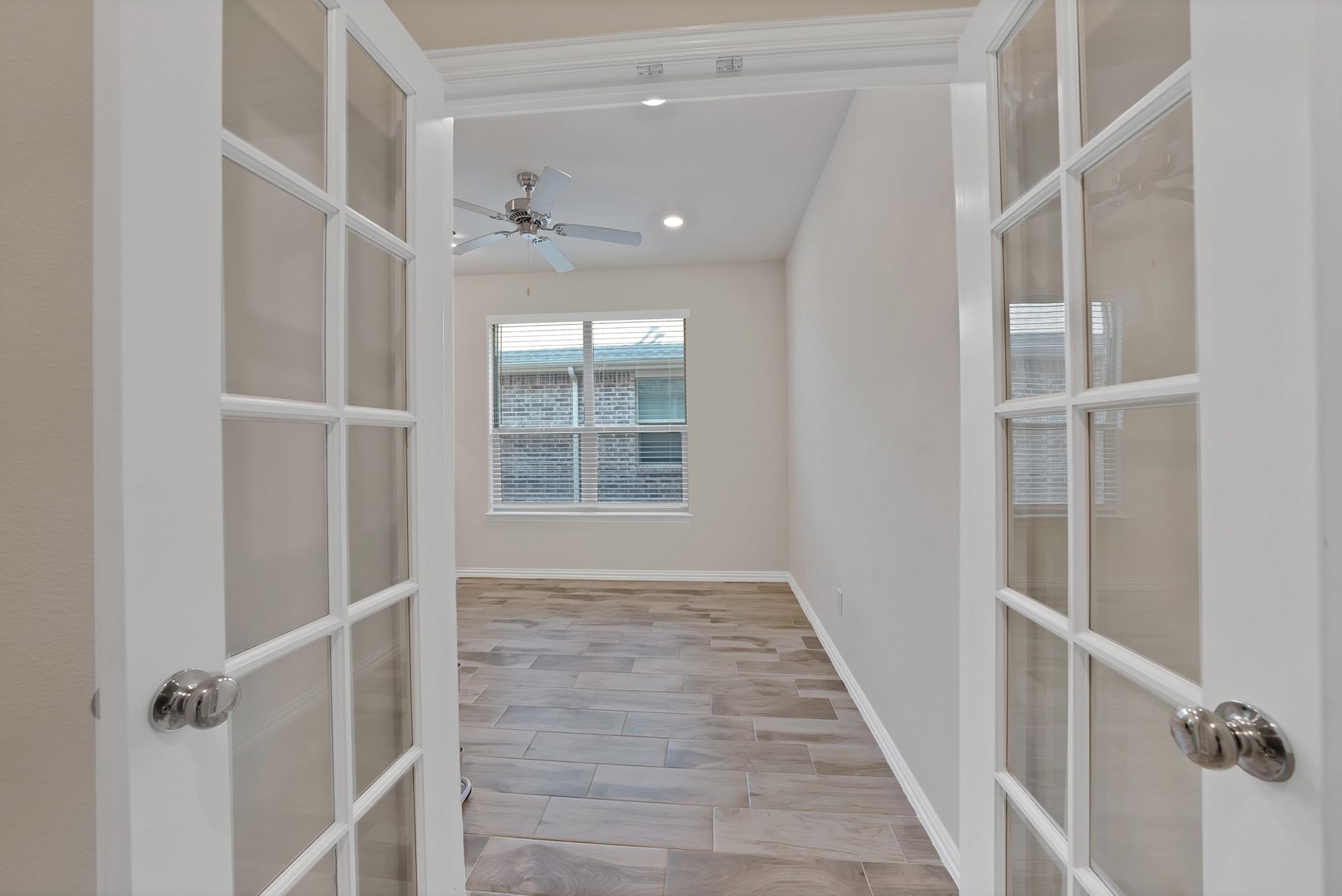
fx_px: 448
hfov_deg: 112.6
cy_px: 448
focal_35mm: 12
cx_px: 671
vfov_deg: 90.1
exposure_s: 1/5
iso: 640
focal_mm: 12
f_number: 9
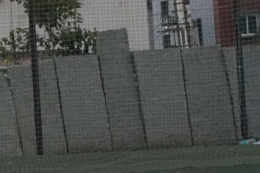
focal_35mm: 355
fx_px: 2563
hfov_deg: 5.7
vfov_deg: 3.9
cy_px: -17
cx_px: -243
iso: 2500
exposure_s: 1/1000
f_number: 5.6
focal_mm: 50
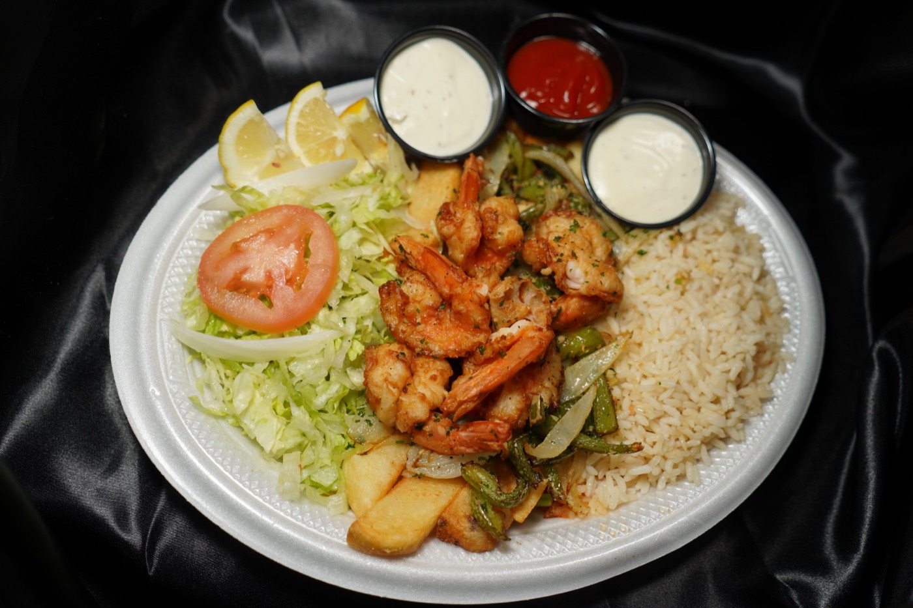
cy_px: 304
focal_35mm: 35
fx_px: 887
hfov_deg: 54.4
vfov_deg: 37.8
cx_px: 456
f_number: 4
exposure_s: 1/250
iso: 100
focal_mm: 35
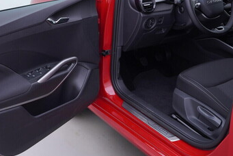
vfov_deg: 23.2
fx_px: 376
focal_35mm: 58
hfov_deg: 34.4
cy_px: 40
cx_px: 106
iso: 125
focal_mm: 24
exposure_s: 1/50
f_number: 3.2
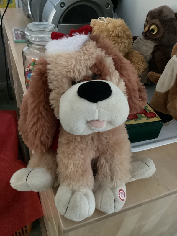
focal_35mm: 31
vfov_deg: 58.4
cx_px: 88
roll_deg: -6.2
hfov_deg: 45.4
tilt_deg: -41.8
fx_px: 211
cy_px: 118
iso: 800
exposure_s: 1/17
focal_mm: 3.3
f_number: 2.4
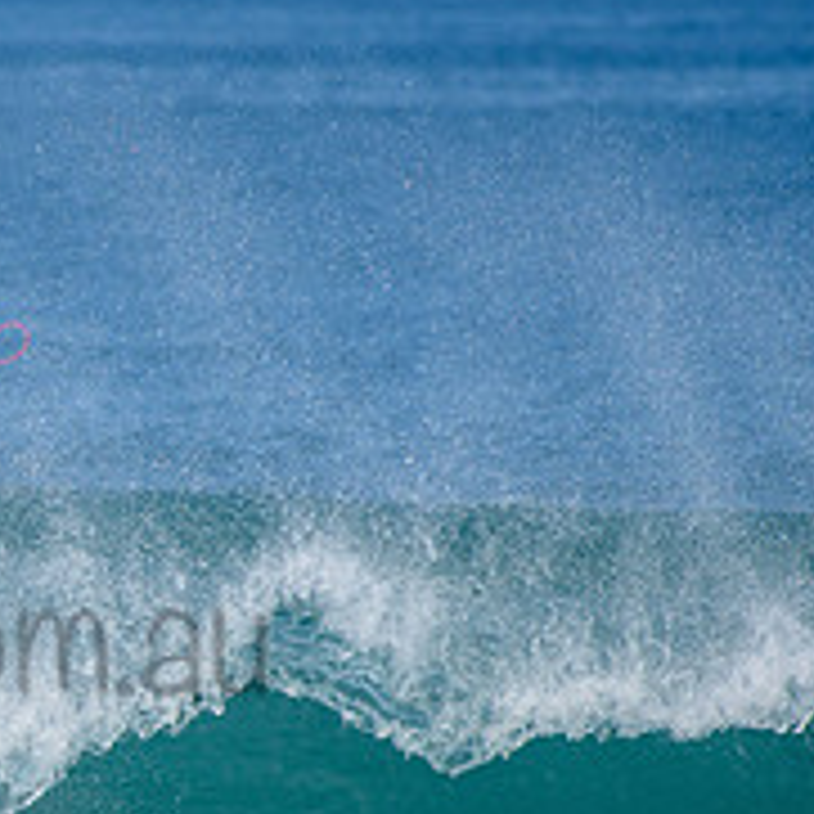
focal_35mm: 1365
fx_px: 36315
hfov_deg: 1.3
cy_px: 591
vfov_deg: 1.3
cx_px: -207
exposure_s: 1/2000
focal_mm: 500
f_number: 5.6
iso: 160
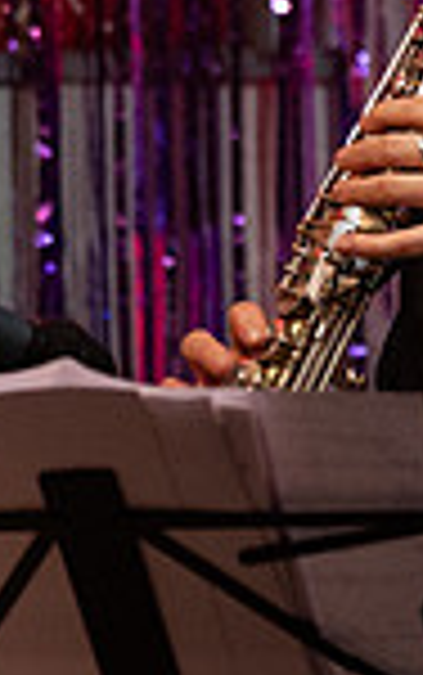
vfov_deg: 1.8
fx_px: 21687
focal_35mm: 1178
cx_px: 446
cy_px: 36
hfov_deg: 1.1
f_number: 4
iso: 6400
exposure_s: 1/250
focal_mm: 300
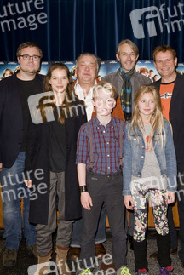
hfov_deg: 28.7
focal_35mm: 47
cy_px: 146
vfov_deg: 41.9
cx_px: 97
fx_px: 360
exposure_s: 1/160
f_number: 6.3
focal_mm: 38
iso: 800
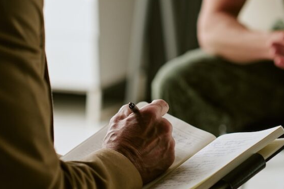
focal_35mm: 156
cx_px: 210
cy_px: 37
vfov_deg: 8.8
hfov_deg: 13.1
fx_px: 1231
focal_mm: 85
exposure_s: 1/160
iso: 400
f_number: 3.2
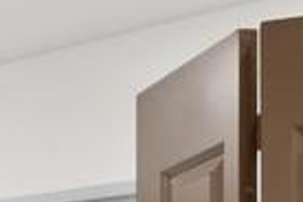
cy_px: 482
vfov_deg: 10.6
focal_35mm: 111
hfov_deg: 15.1
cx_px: -292
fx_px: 934
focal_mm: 10
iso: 250
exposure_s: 1/10
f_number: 8
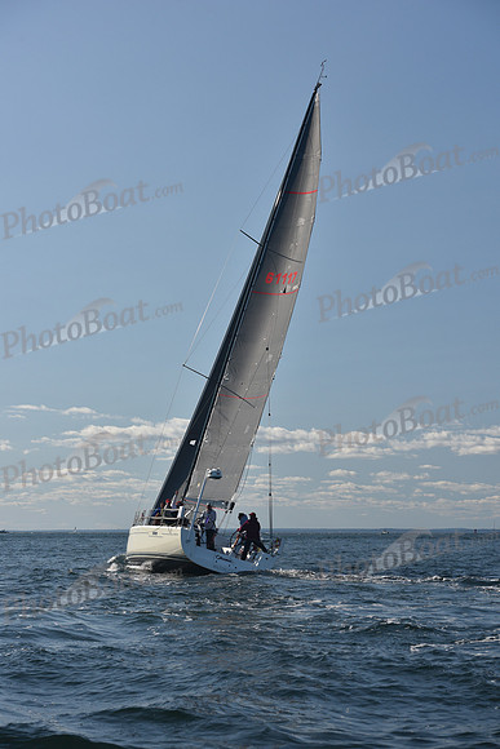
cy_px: 374
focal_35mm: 70
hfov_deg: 19.5
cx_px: 250
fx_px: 1457
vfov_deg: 28.8
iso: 250
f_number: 7.1
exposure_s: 1/640
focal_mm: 70
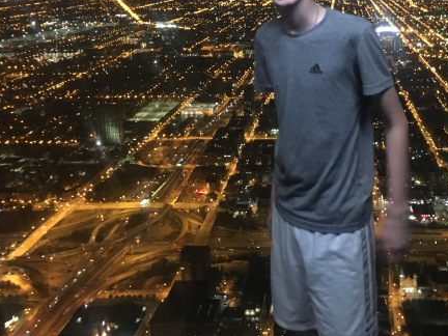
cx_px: 296
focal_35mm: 43
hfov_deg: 43.3
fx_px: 557
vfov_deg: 33.0
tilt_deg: -11.2
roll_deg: +4.1
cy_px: 89
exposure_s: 1/15
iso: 400
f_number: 2.2
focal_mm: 4.15
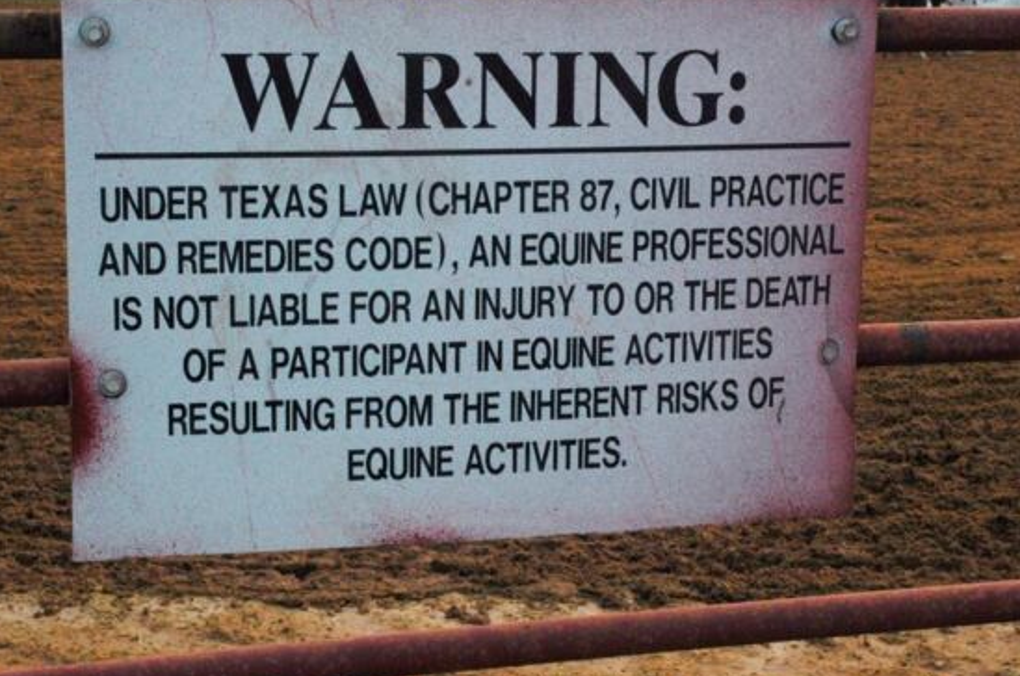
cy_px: 294
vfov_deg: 19.4
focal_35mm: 70
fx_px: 1980
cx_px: 459
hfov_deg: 28.9
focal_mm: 40
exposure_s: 1/200
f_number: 22
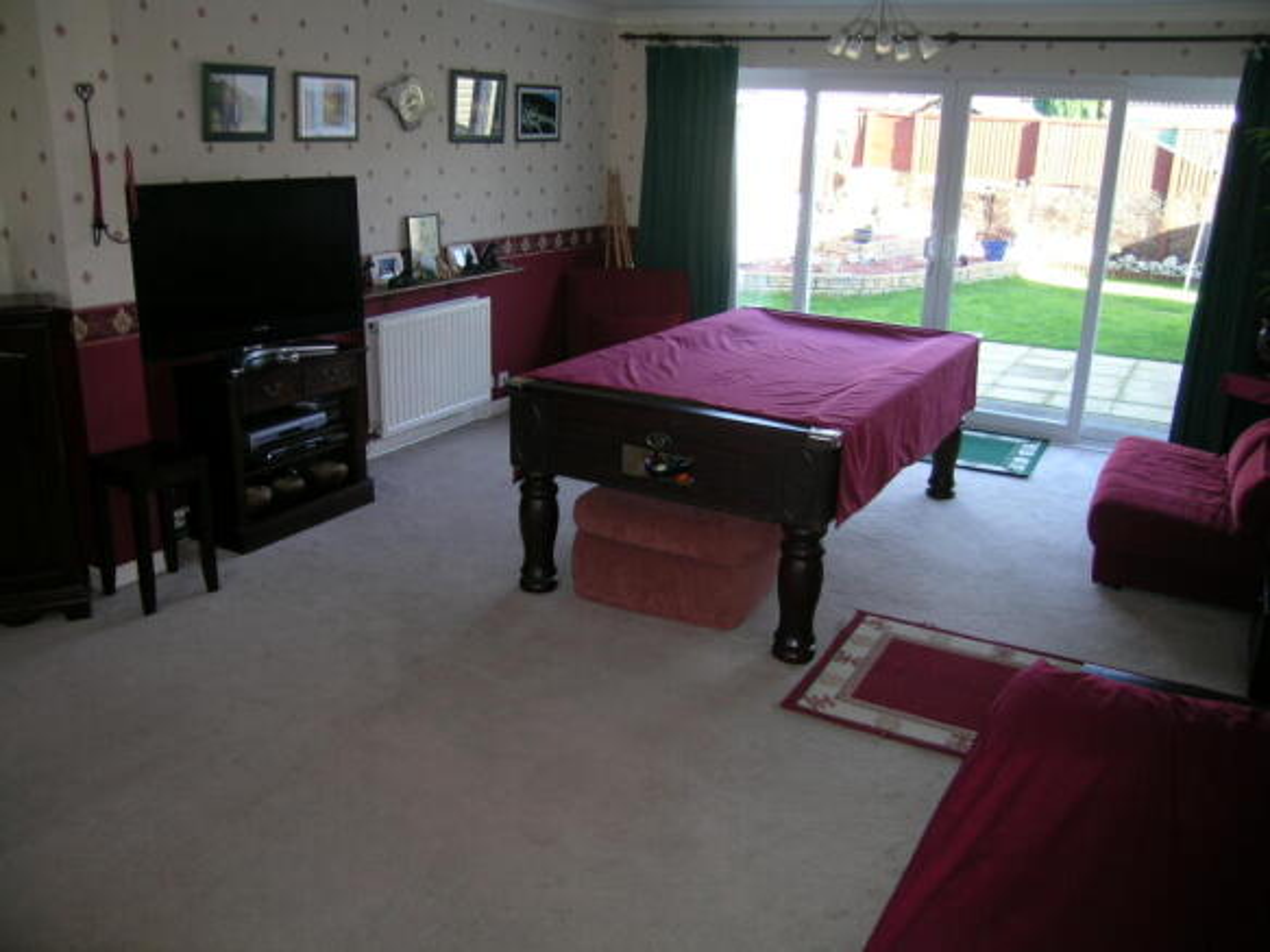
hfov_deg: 63.5
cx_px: 635
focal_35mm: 28
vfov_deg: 49.7
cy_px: 476
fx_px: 1027
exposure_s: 1/30
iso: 50
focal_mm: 5.8
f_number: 2.8
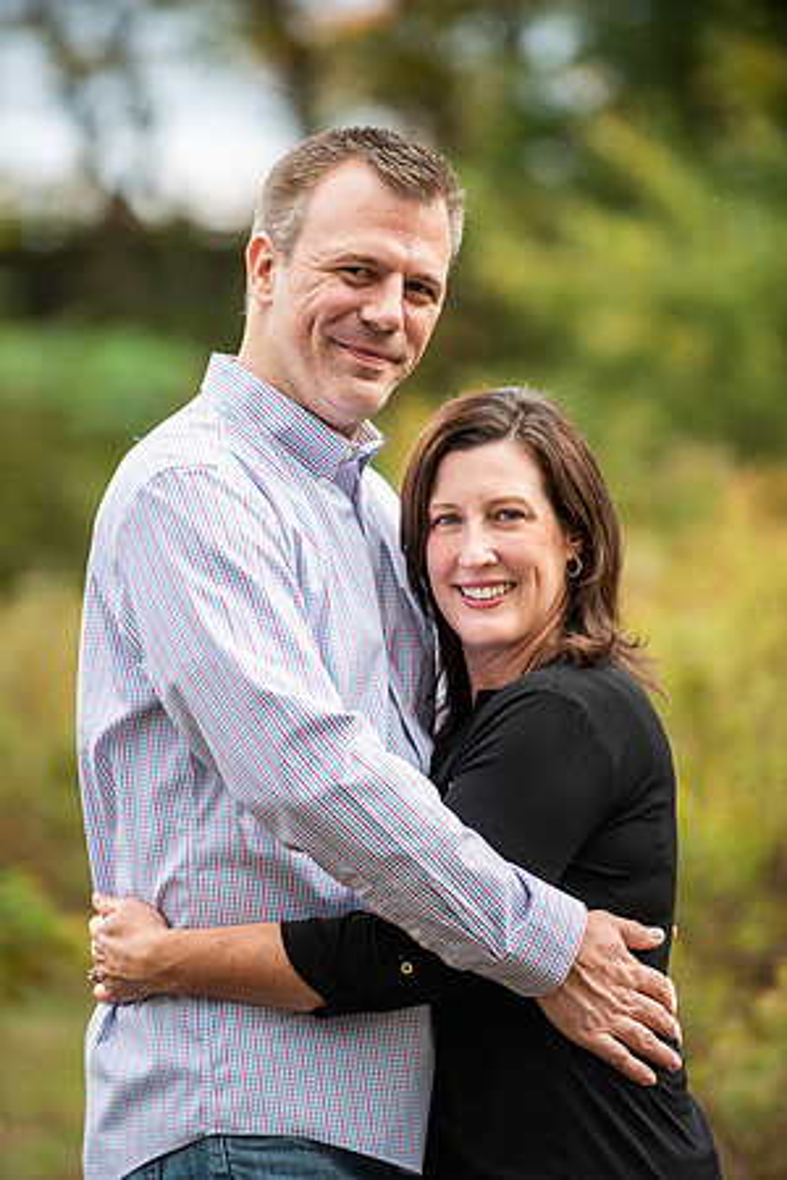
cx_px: 394
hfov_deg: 6.9
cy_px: 590
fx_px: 6558
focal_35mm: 200
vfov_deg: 10.3
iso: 250
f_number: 3.5
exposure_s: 1/200
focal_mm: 200
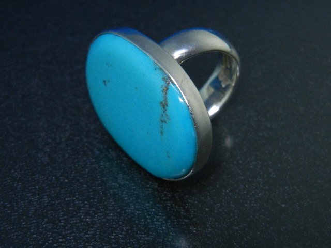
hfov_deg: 32.7
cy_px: 124
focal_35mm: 59
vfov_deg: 24.8
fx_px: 564
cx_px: 166
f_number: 8
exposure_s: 1/30
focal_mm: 10.6
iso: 418
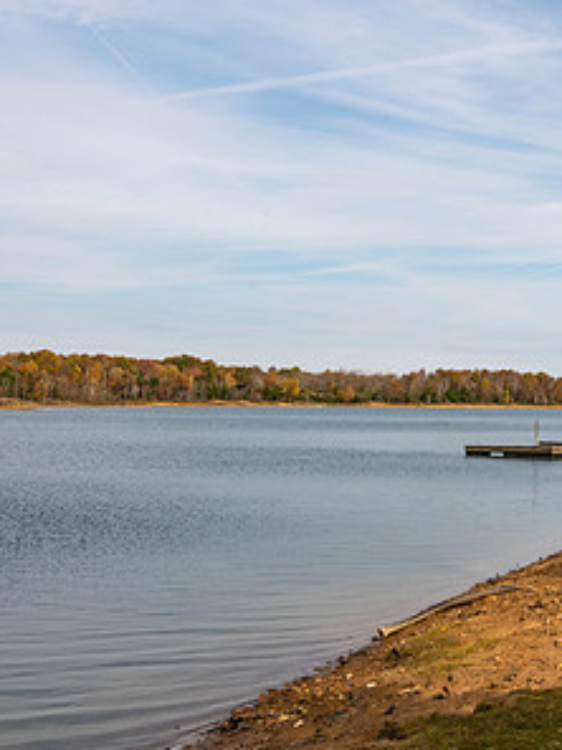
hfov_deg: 27.2
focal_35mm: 46
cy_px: 338
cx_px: 699
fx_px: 996
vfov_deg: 41.2
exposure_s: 1/160
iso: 64
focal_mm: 24
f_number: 8
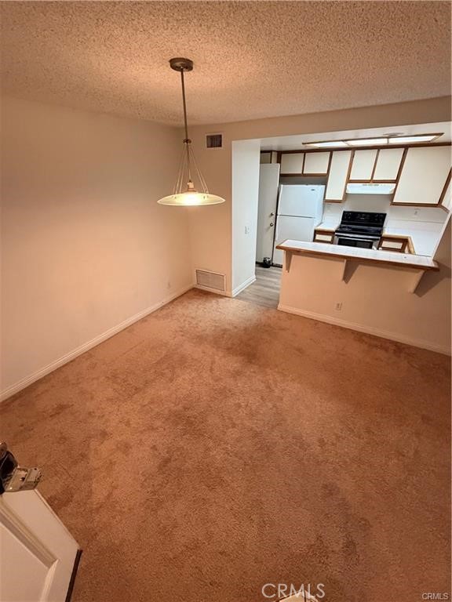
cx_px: 226
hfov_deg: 85.7
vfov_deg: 102.1
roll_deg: +1.7
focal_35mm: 14
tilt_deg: -29.5
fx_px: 244
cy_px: 301
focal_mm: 2.22
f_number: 2.2
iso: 500
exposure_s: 1/60
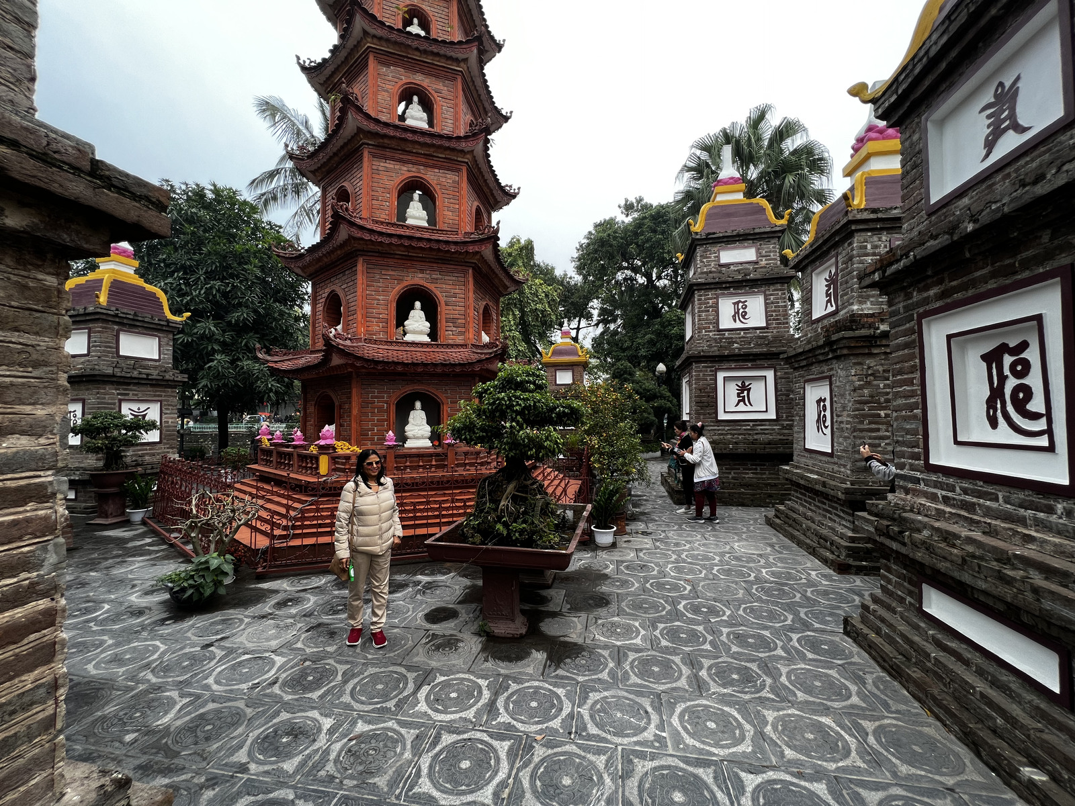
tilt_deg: +1.6
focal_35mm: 13
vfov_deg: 89.9
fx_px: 404
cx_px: 538
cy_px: 403
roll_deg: +0.2
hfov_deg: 106.2
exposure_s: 1/99
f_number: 1.8
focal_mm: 1.57
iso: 64
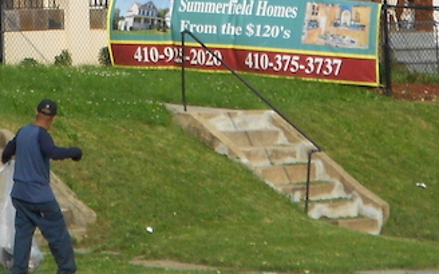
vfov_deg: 5.9
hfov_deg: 9.6
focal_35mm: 217
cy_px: -230
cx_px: -33
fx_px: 2596
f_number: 4.9
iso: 80
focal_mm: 10
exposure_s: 1/500
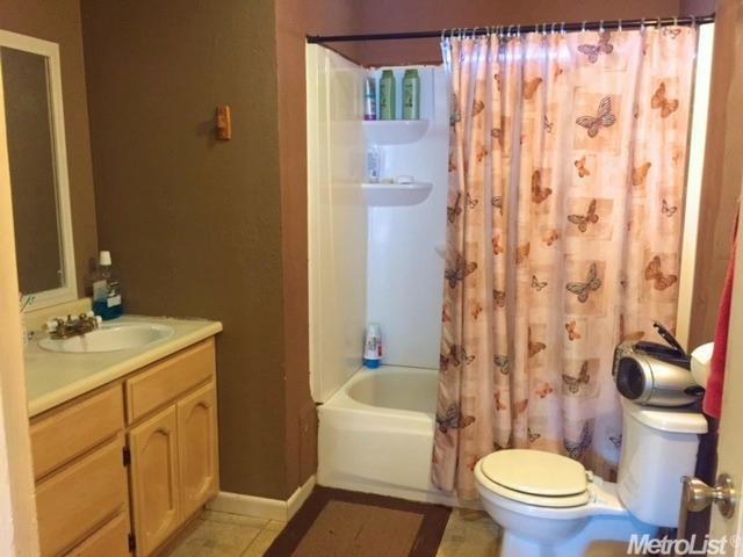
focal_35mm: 29
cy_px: 278
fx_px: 622
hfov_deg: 61.7
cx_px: 372
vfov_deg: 48.2
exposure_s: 1/24
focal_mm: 4.15
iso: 250
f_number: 2.2
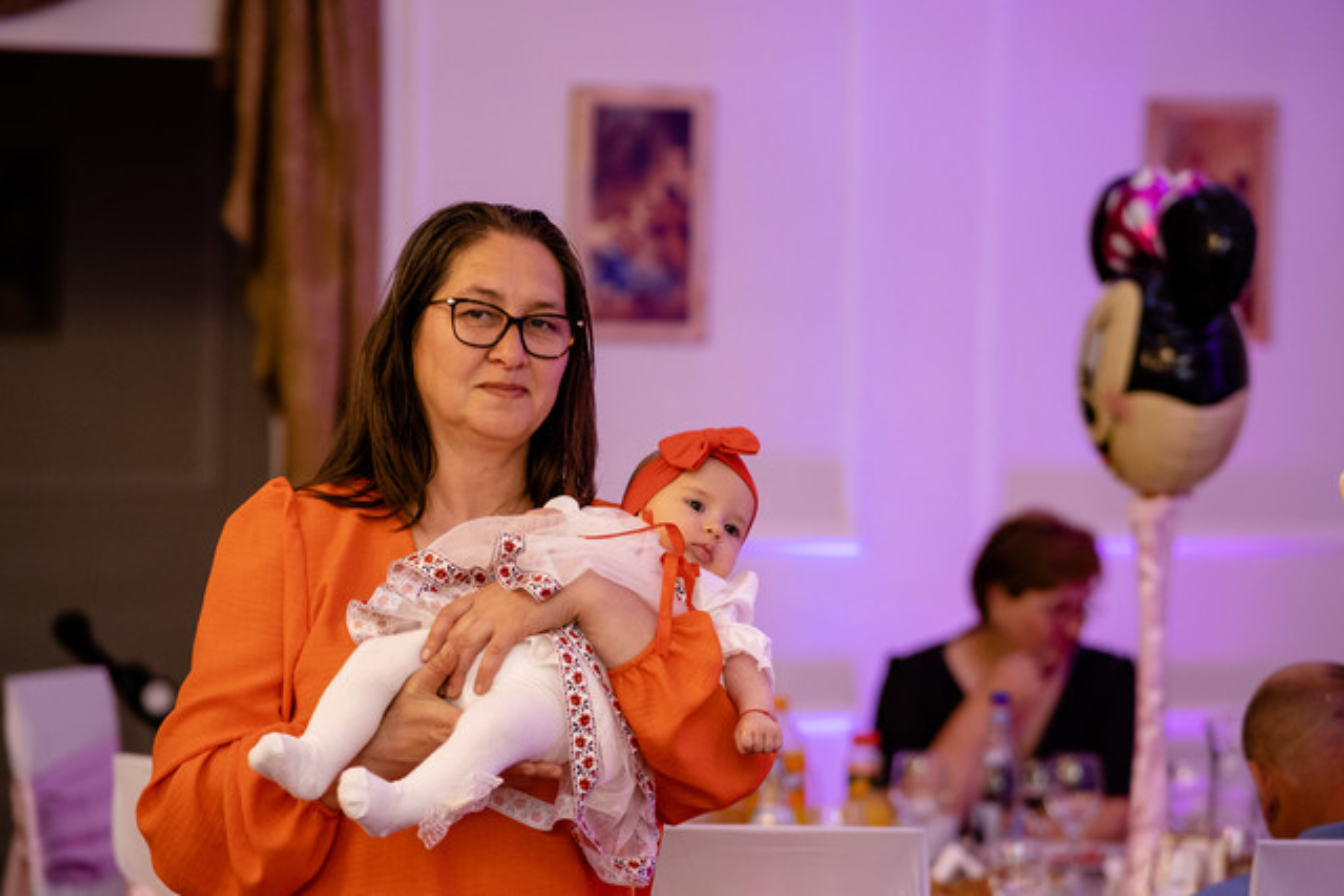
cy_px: 448
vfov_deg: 10.7
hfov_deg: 16.0
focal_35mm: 128
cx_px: 672
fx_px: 4779
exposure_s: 1/250
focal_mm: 85
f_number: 2
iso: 640
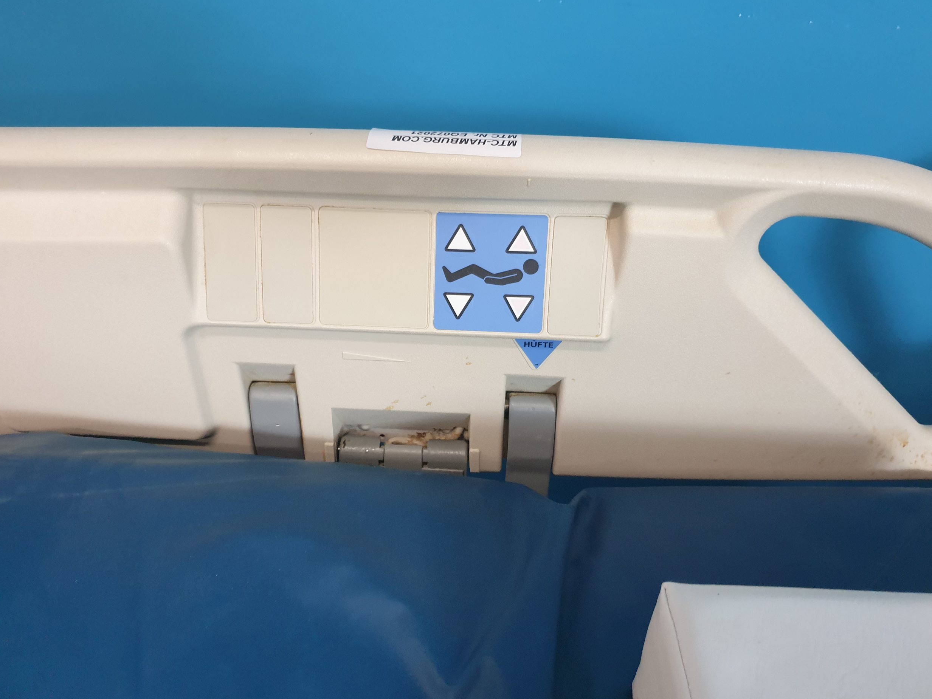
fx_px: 727
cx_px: 457
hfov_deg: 65.3
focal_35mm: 27
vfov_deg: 51.4
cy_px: 347
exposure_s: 1/50
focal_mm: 4.3
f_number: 1.5
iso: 320
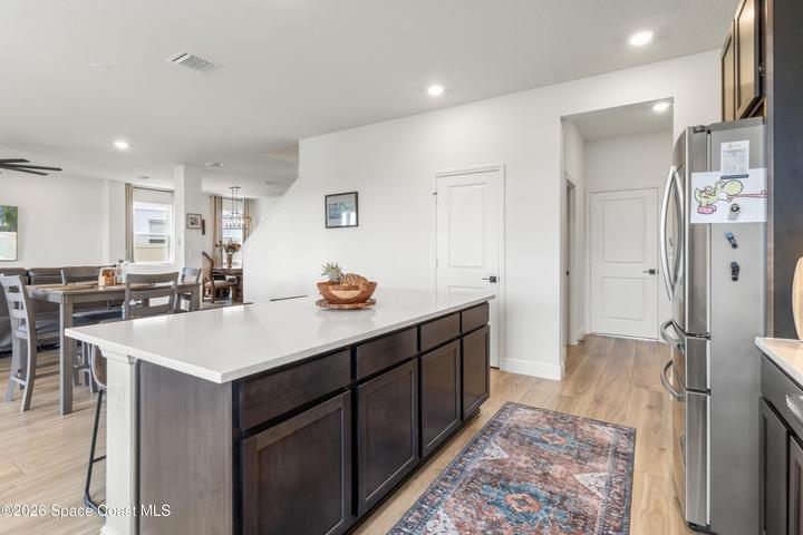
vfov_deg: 72.1
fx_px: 368
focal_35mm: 16
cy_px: 268
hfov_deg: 95.0
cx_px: 402
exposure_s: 1/10
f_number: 10
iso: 320
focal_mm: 11
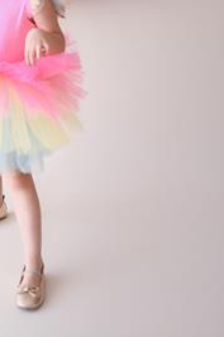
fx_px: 720
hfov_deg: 17.3
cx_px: 3
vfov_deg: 25.1
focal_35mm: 77
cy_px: 4
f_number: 1.8
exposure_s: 1/250
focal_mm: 35
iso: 200
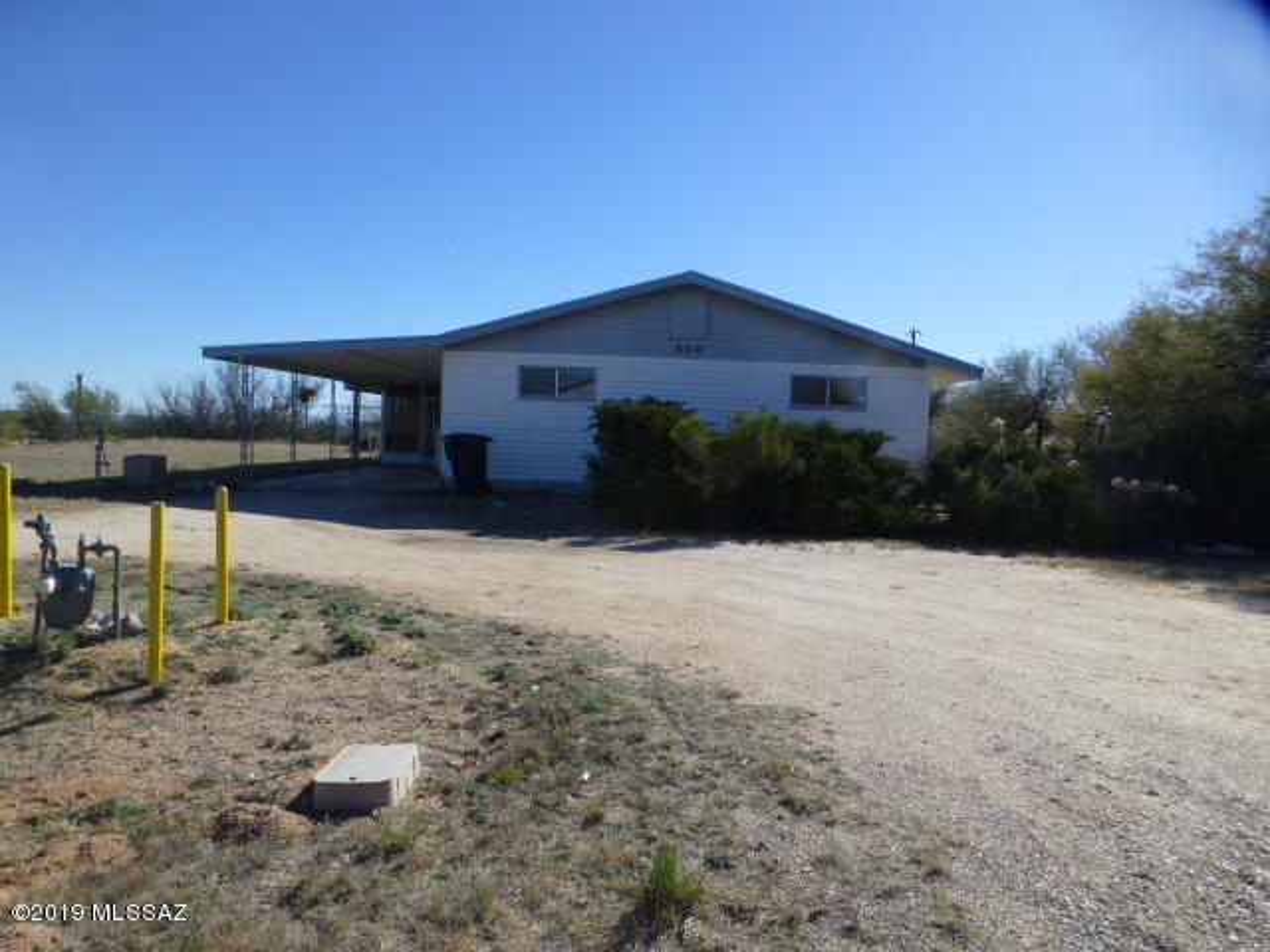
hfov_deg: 71.6
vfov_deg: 56.8
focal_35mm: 24
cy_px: 476
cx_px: 635
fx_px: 881
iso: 100
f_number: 4
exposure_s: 1/1000
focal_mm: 4.3
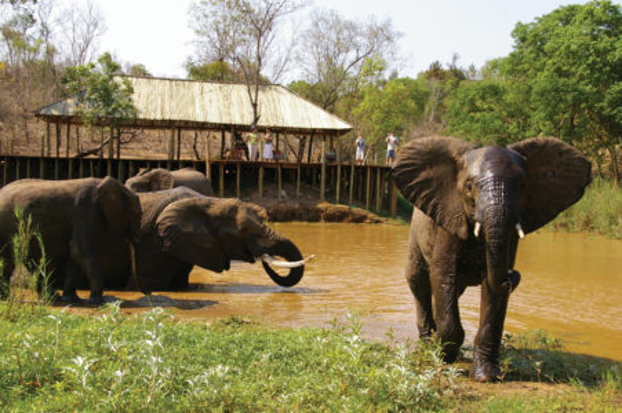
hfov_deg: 46.4
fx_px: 725
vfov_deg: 31.8
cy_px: 206
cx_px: 311
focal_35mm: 42
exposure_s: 1/250
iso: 200
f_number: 8
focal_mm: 28
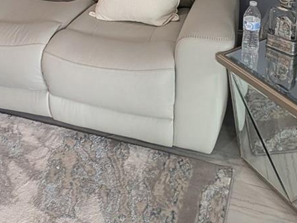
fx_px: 369
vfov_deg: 28.8
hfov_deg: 43.8
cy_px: -49
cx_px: 155
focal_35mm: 43
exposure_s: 1/120
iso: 289
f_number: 1.95
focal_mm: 2.23
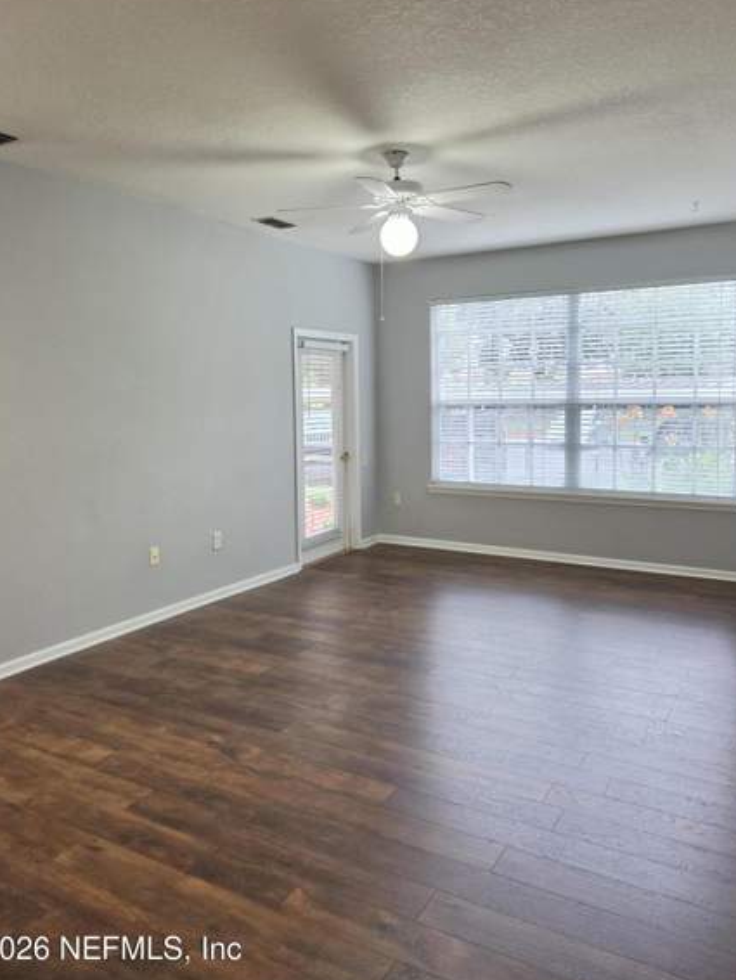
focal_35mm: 26
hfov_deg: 53.1
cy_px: 445
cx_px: 371
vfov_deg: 67.1
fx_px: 737
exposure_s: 1/120
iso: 250
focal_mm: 5.4
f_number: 1.8
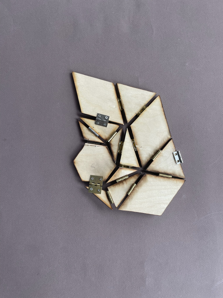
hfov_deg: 53.1
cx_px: 112
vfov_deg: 67.3
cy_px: 149
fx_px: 223
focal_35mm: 26
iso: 32
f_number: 1.6
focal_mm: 4.2
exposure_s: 1/287
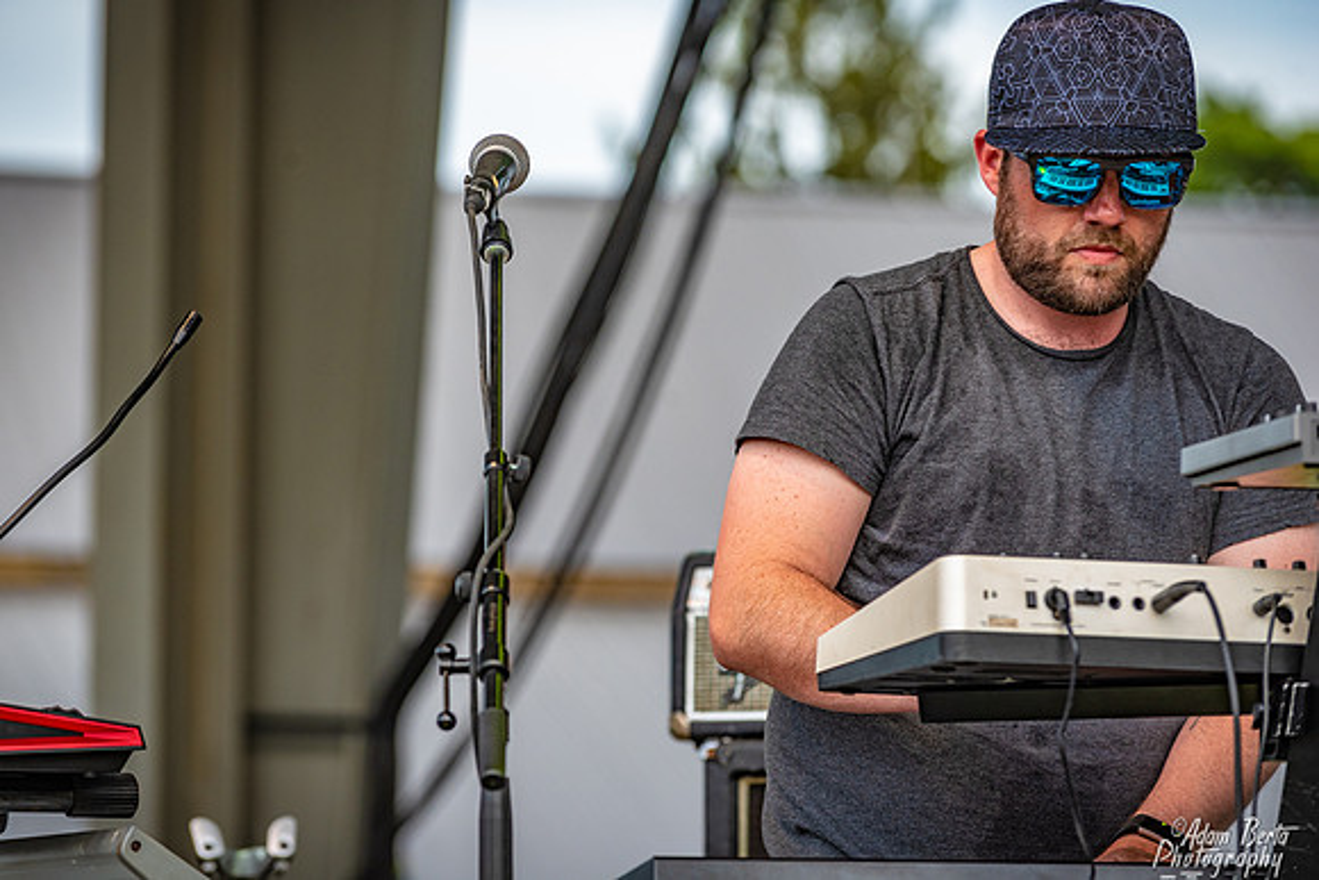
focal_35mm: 200
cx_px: 660
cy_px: 440
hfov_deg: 10.3
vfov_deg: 6.9
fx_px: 7329
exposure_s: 1/250
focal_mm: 200
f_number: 5.6
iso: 500
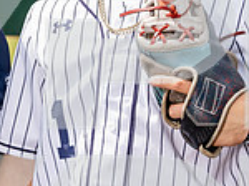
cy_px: 42
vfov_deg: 7.8
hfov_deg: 10.4
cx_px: 13
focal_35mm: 190
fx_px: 1365
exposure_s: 1/1250
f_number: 4.5
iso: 250
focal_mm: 51
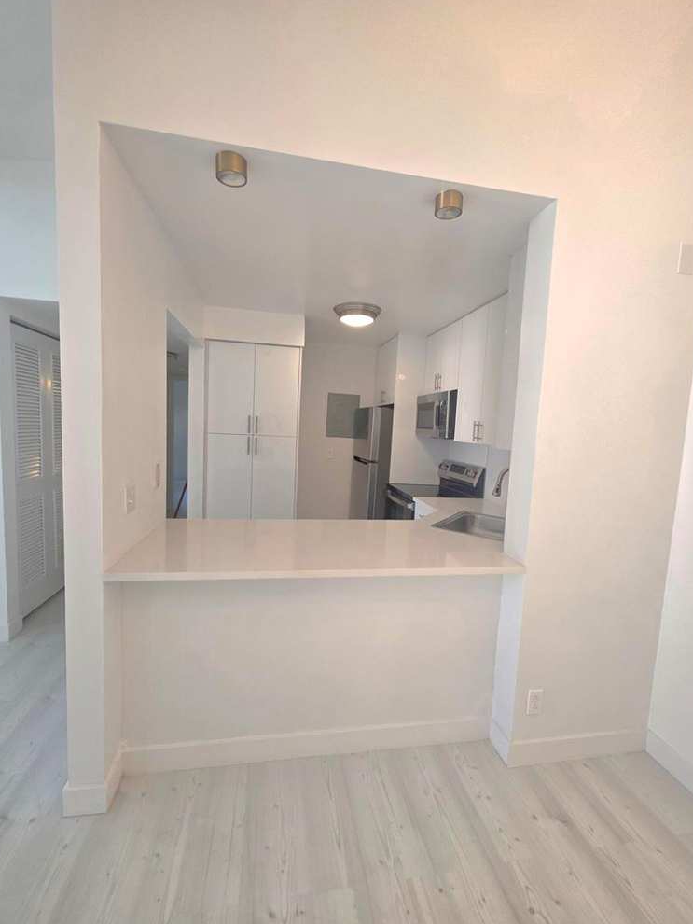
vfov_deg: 102.0
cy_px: 459
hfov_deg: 85.7
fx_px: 374
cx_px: 343
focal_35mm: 14
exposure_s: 1/120
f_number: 1.9
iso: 80
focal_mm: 2.2
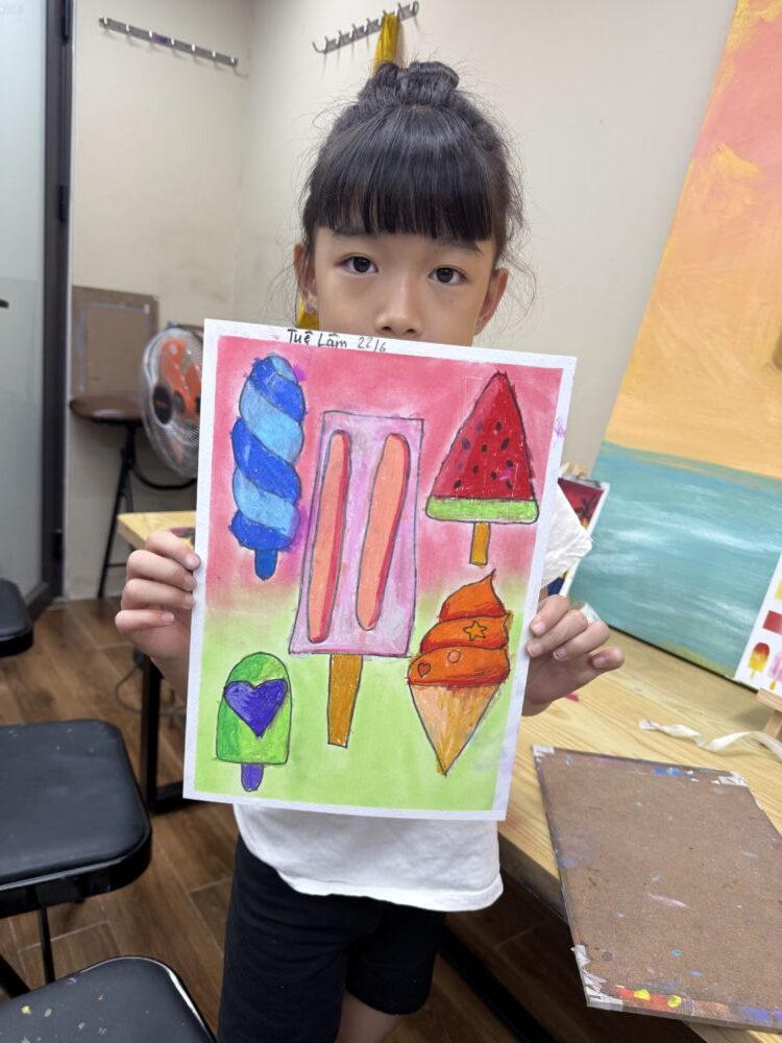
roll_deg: -5.6
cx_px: 391
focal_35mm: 24
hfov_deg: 56.8
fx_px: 723
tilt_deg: -13.3
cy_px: 522
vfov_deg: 71.6
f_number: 1.78
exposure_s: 1/100
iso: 64
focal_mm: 6.76
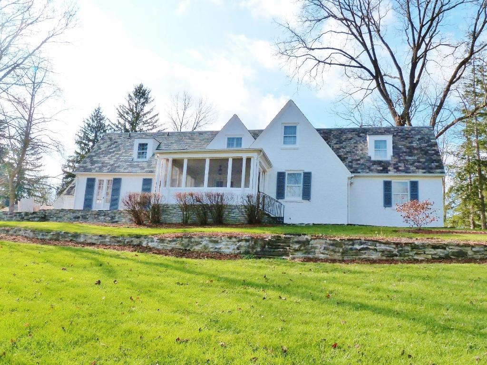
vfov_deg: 46.8
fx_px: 422
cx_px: 244
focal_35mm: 30
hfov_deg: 60.0
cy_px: 182
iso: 160
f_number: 5.6
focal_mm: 5.2
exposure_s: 1/320
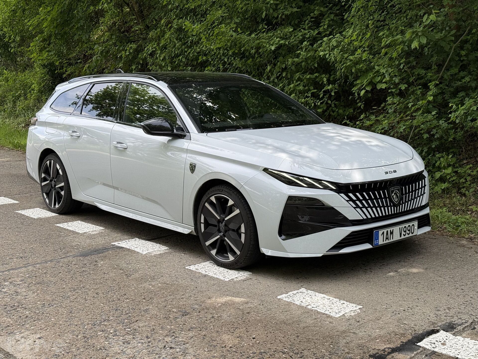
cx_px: 239
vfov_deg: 30.3
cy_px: 180
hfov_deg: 39.7
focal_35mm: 48
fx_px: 663
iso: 80
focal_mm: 6.76
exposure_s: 1/1013
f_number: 1.78
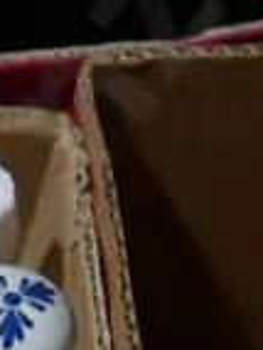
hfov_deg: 6.2
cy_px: 986
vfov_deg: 8.1
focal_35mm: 216
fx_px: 2182
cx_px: -574
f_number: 3.6
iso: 200
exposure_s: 1/80
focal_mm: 15
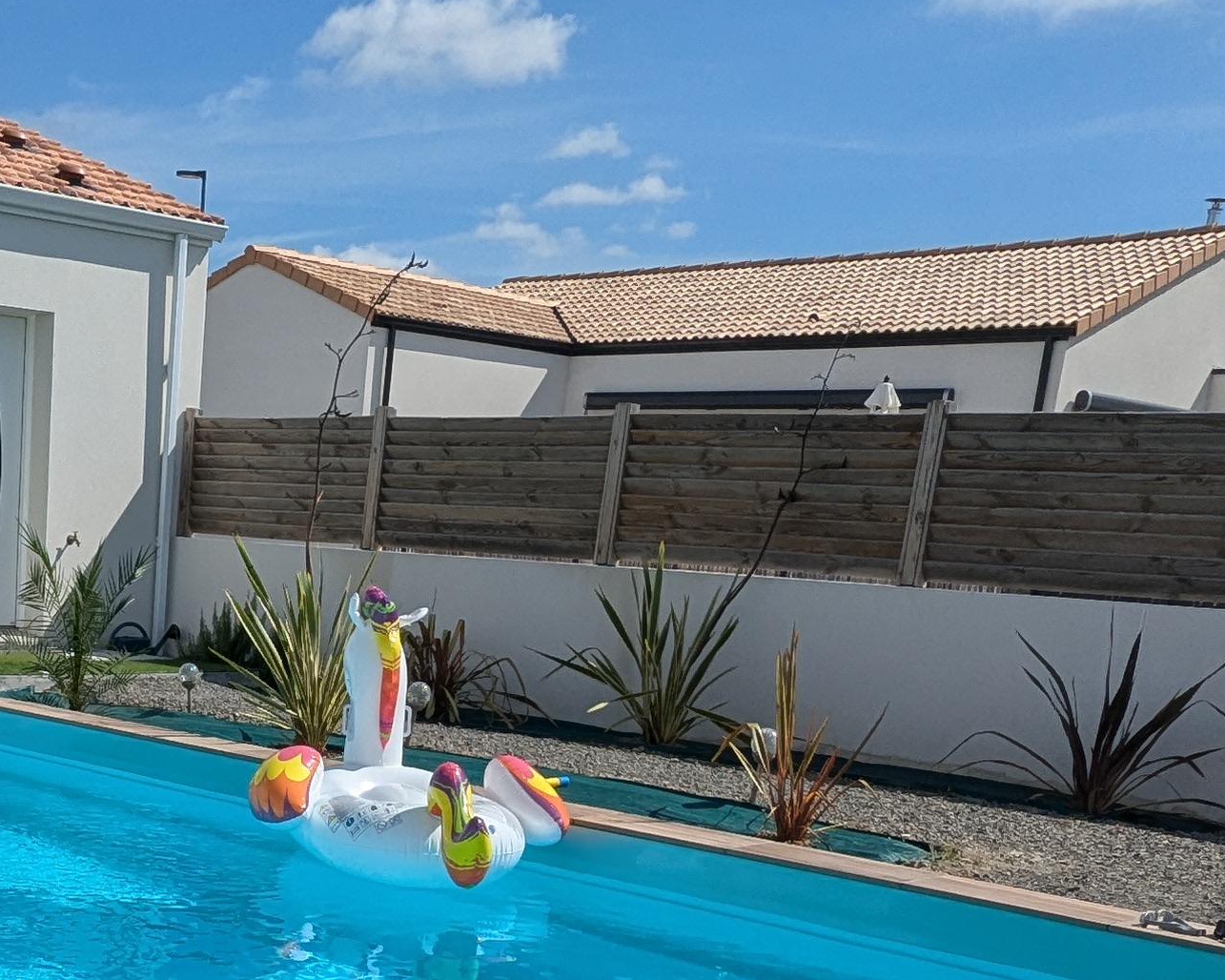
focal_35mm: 49
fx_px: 1777
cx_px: 124
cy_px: 1034
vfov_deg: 28.5
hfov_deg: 35.8
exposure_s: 1/2445
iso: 44
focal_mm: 2.35
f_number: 2.2
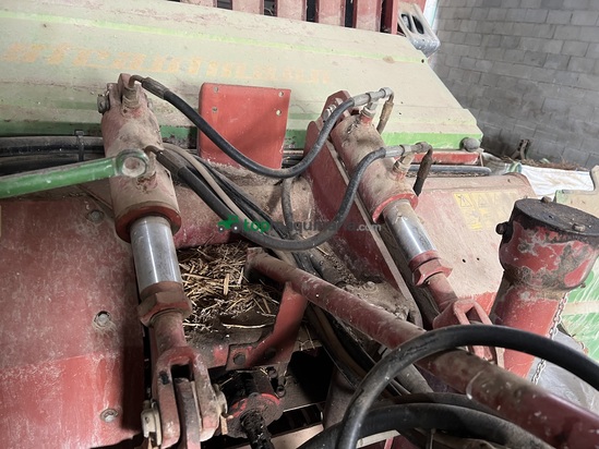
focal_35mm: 26
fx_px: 450
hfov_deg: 67.3
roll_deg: -8.2
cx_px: 300
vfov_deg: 53.1
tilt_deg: -20.8
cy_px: 224
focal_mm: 5.7
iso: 400
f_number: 1.5
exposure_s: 1/60
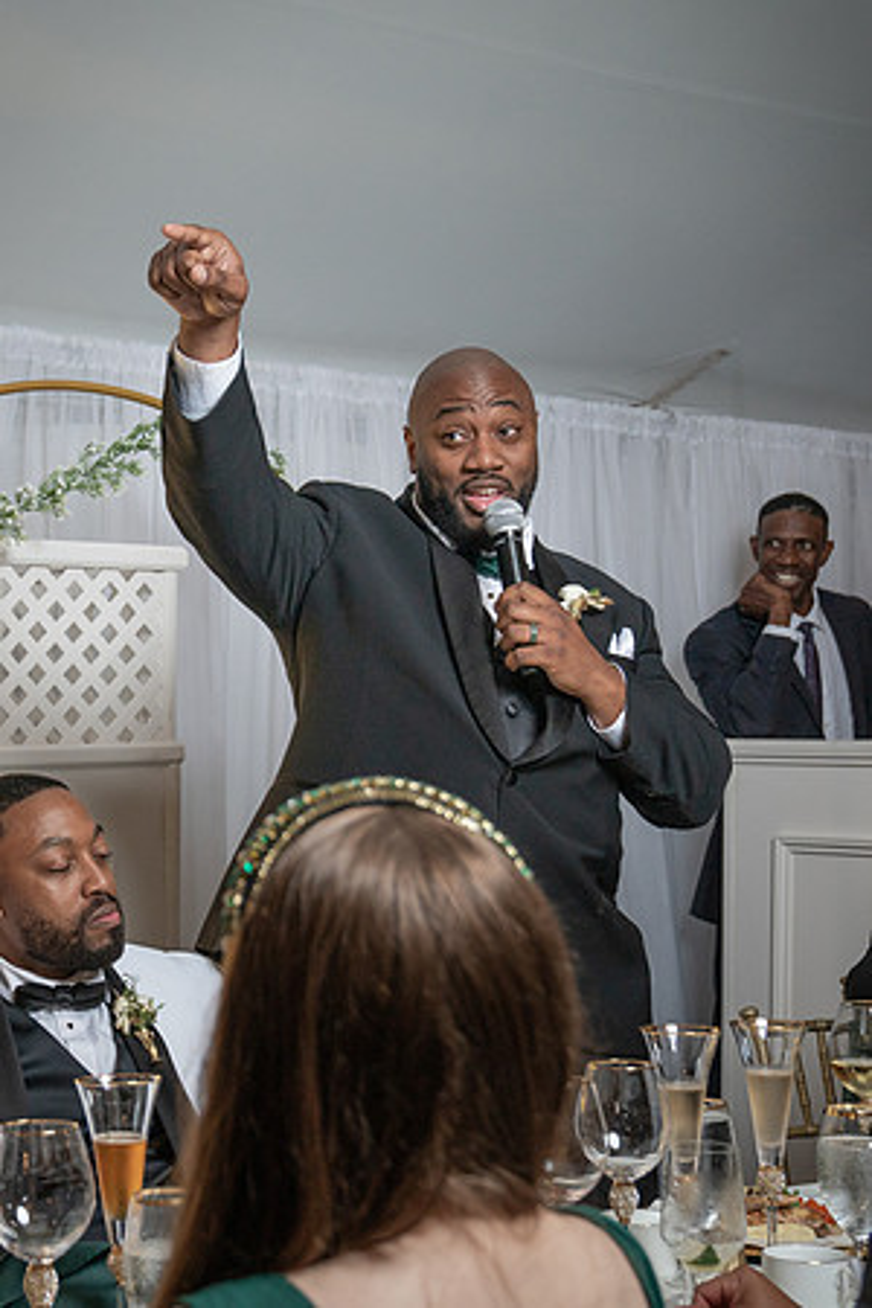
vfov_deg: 31.3
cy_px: 692
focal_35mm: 64
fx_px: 2335
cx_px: 113
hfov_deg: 20.8
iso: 500
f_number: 4
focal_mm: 37
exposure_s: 1/200
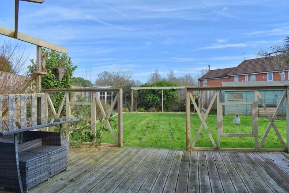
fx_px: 217
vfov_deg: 48.0
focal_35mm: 27
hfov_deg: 67.4
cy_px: 96
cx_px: 144
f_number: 8
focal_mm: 18
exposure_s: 1/250
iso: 110
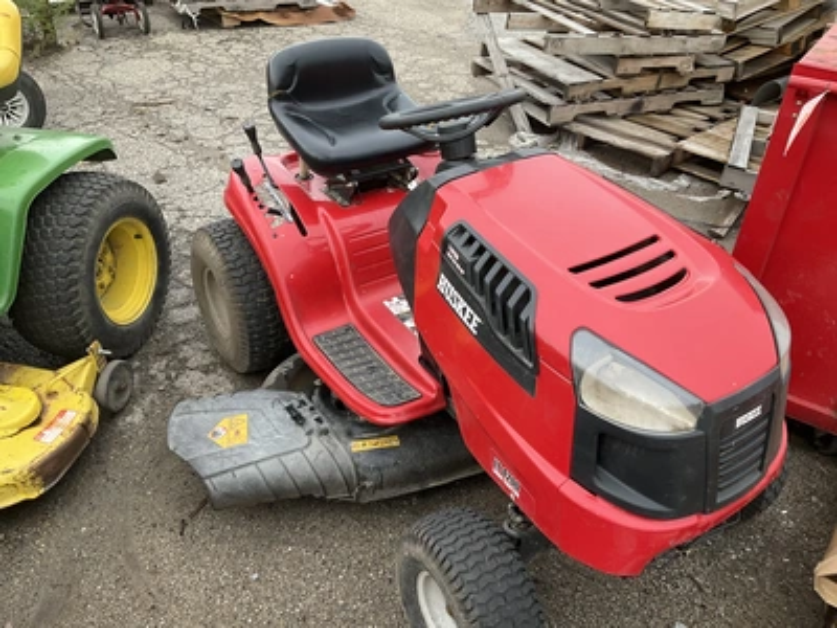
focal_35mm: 29
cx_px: 418
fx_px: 701
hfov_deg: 61.7
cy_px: 314
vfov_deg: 48.2
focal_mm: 3
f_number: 1.8
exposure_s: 1/122
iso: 40
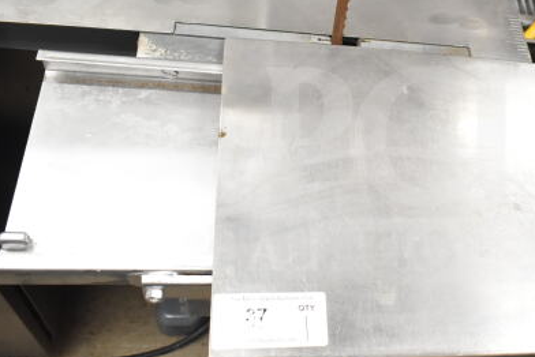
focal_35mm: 42
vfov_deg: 31.9
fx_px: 625
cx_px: 388
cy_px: 175
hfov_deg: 45.1
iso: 1600
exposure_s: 1/60
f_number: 4
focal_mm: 18
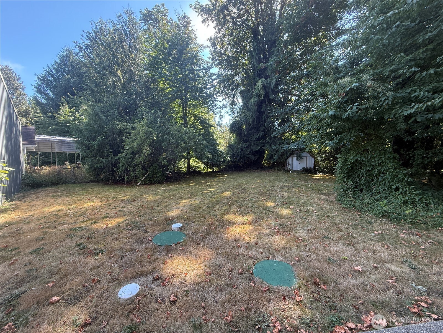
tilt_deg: -0.7
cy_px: 166
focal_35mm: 14
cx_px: 222
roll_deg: -0.9
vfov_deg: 85.7
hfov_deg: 102.1
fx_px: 179
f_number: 2.2
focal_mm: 2.22
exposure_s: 1/121
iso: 64
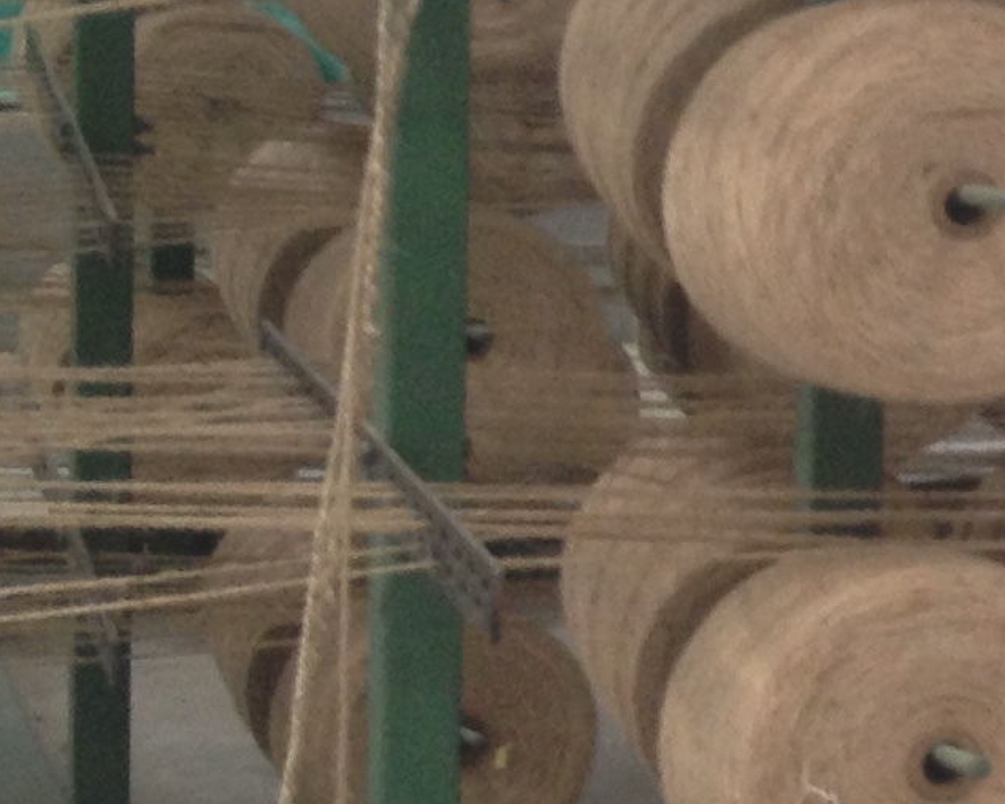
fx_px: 5234
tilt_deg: -9.9
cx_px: 2454
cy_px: 22
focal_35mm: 176
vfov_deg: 8.7
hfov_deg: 9.6
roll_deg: -2.1
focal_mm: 4.28
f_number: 2.4
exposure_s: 1/20
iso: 64
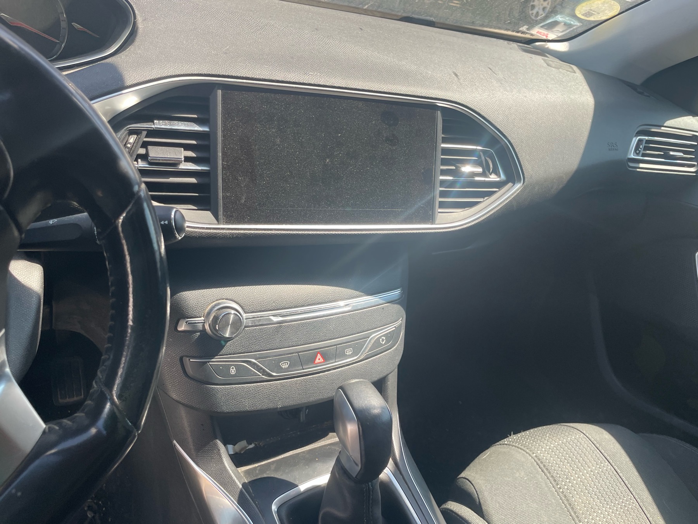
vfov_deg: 53.1
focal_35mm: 26
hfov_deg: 67.3
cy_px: 262
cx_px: 349
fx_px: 524
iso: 32
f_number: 1.6
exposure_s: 1/381
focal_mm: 4.2
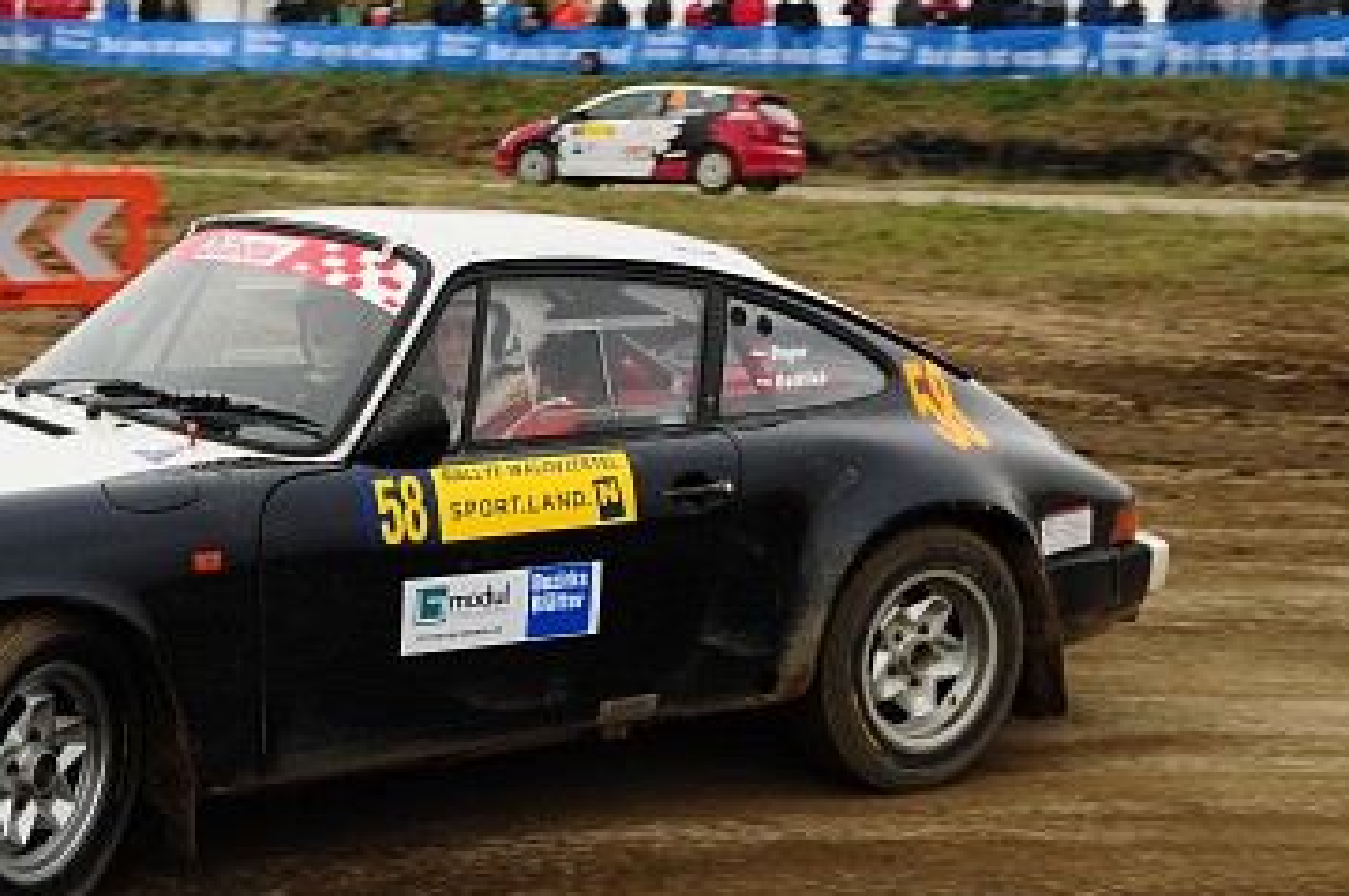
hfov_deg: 29.9
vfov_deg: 20.5
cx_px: 296
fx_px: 2470
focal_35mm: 66
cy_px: 510
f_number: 6.3
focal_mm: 22
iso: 320
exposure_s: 1/250
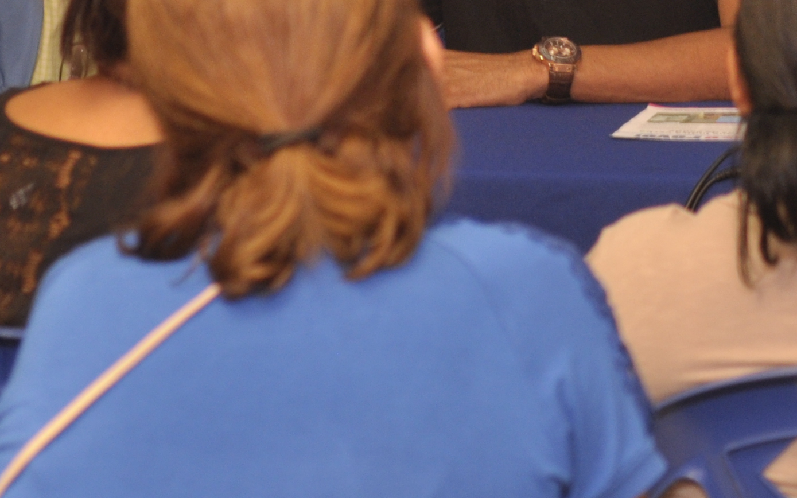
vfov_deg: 4.0
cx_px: 1143
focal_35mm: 330
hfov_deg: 6.3
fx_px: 7168
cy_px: 71
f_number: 5
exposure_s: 1/50
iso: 400
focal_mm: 70
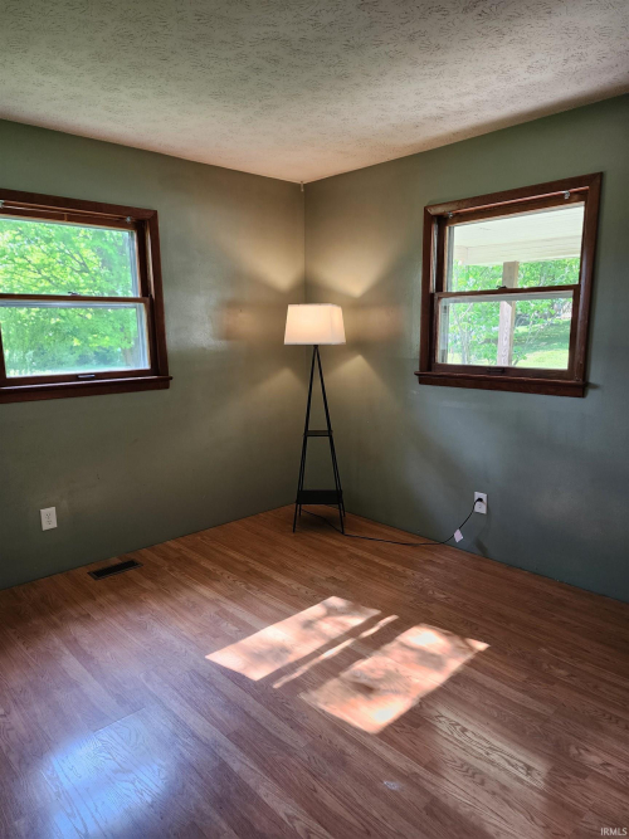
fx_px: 557
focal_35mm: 23
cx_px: 314
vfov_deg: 73.9
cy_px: 420
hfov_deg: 58.9
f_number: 1.8
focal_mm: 6.4
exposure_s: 1/120
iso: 125
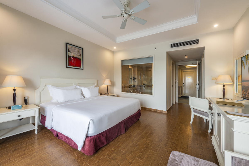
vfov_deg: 81.2
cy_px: 83
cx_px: 124
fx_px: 97
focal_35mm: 14
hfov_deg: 104.3
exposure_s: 1/4
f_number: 13
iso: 100
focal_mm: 14
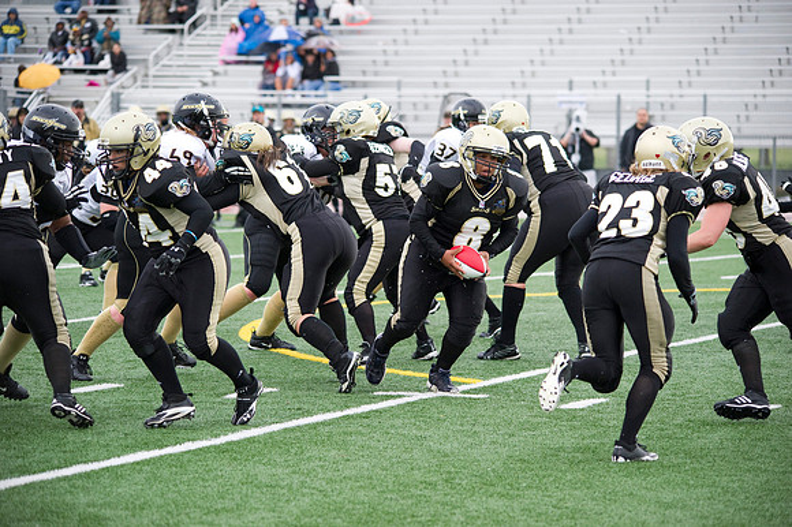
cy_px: 264
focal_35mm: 190
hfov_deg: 10.8
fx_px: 4177
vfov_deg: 7.2
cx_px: 396
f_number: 5.3
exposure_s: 1/1000
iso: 2500
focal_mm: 190
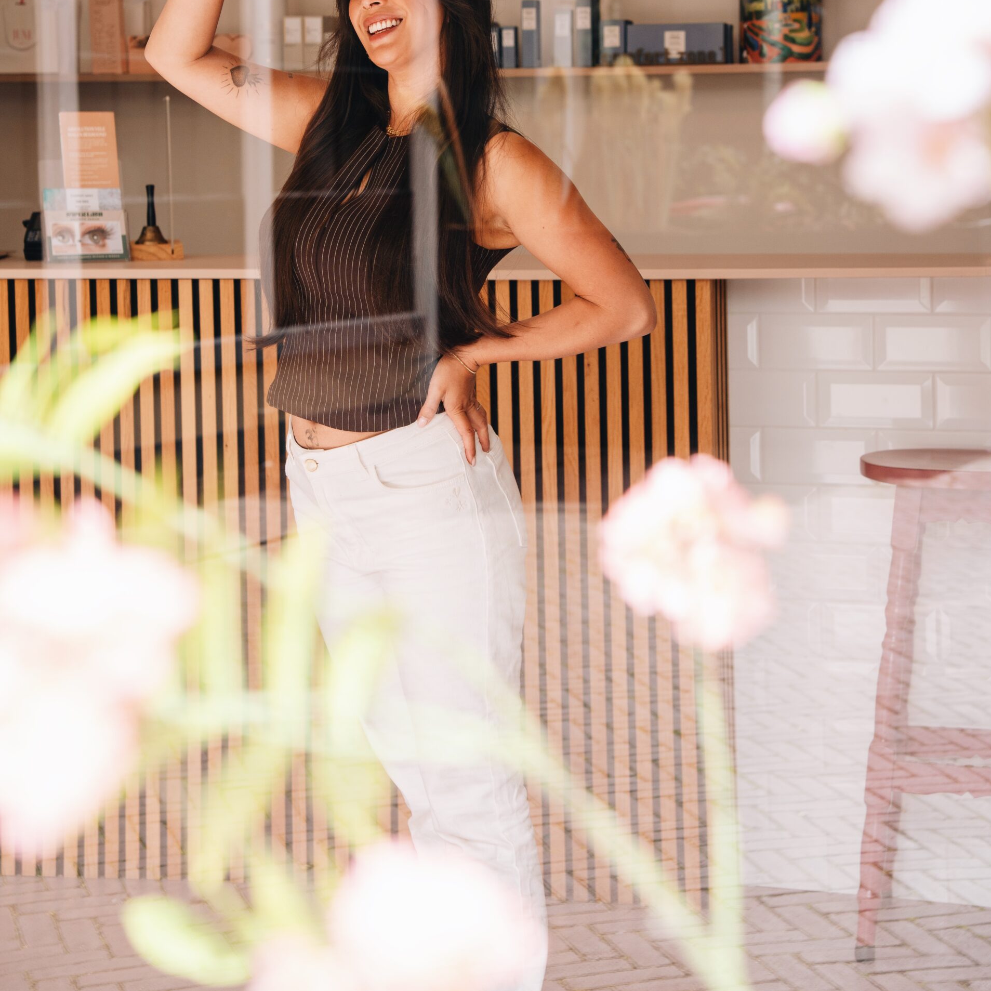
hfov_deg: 20.1
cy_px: 275
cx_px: 498
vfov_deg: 19.9
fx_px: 2802
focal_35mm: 87
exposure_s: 1/320
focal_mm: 67.4
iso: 400
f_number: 5
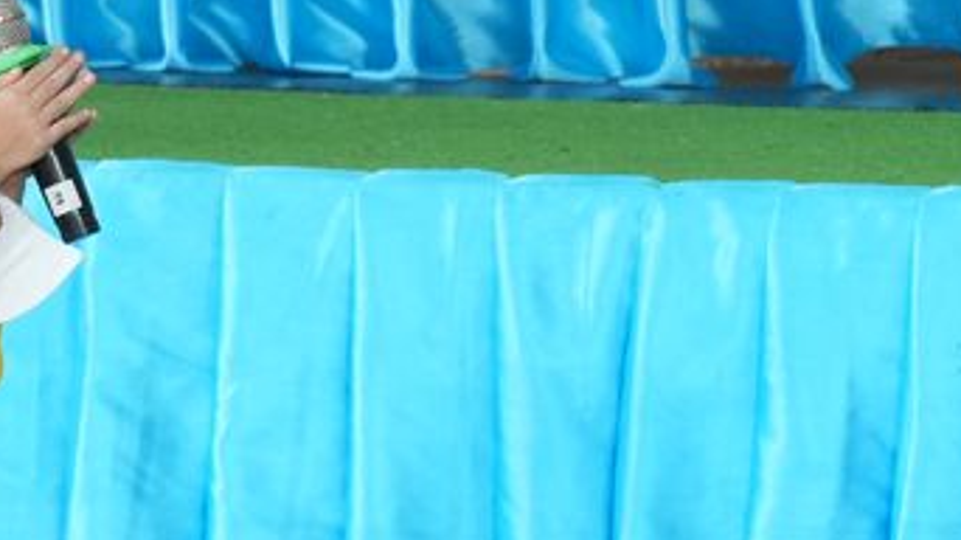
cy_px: 172
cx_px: -7
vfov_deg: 1.7
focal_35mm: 698
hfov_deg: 3.1
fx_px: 17771
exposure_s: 1/160
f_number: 6.3
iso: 1250
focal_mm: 135
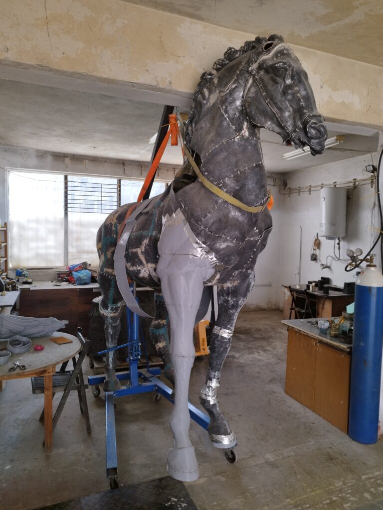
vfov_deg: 71.6
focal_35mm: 24
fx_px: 354
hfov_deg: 56.8
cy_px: 255
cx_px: 192
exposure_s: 1/50
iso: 60
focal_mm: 5.89
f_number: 1.89
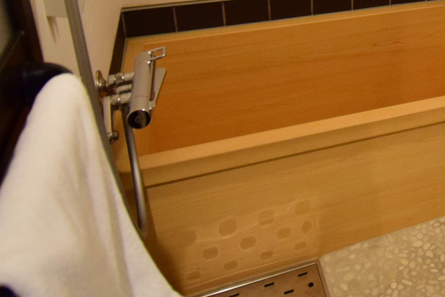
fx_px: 519
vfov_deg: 29.3
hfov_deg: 41.9
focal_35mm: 42
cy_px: -16
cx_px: 417
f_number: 4.5
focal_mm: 10
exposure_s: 1/20
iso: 800
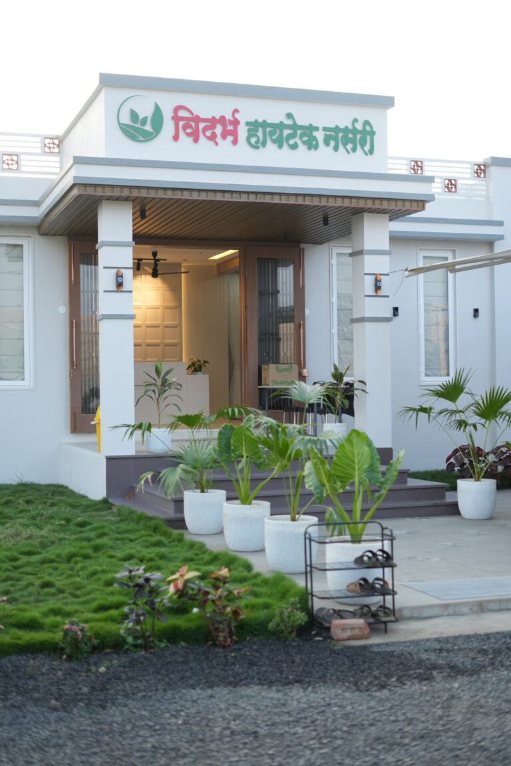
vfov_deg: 39.6
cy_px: 383
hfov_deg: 27.0
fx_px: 1065
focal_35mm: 50
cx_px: 256
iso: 200
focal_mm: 50
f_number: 2.2
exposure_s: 1/400
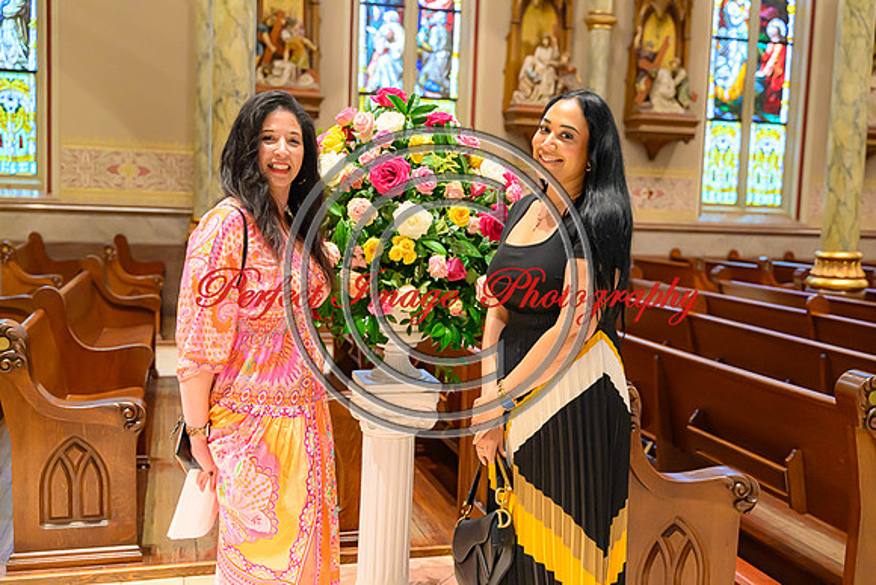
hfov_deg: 50.7
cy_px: 292
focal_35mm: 38
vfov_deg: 35.1
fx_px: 925
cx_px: 438
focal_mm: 38
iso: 5000
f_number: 2.8
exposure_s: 1/100
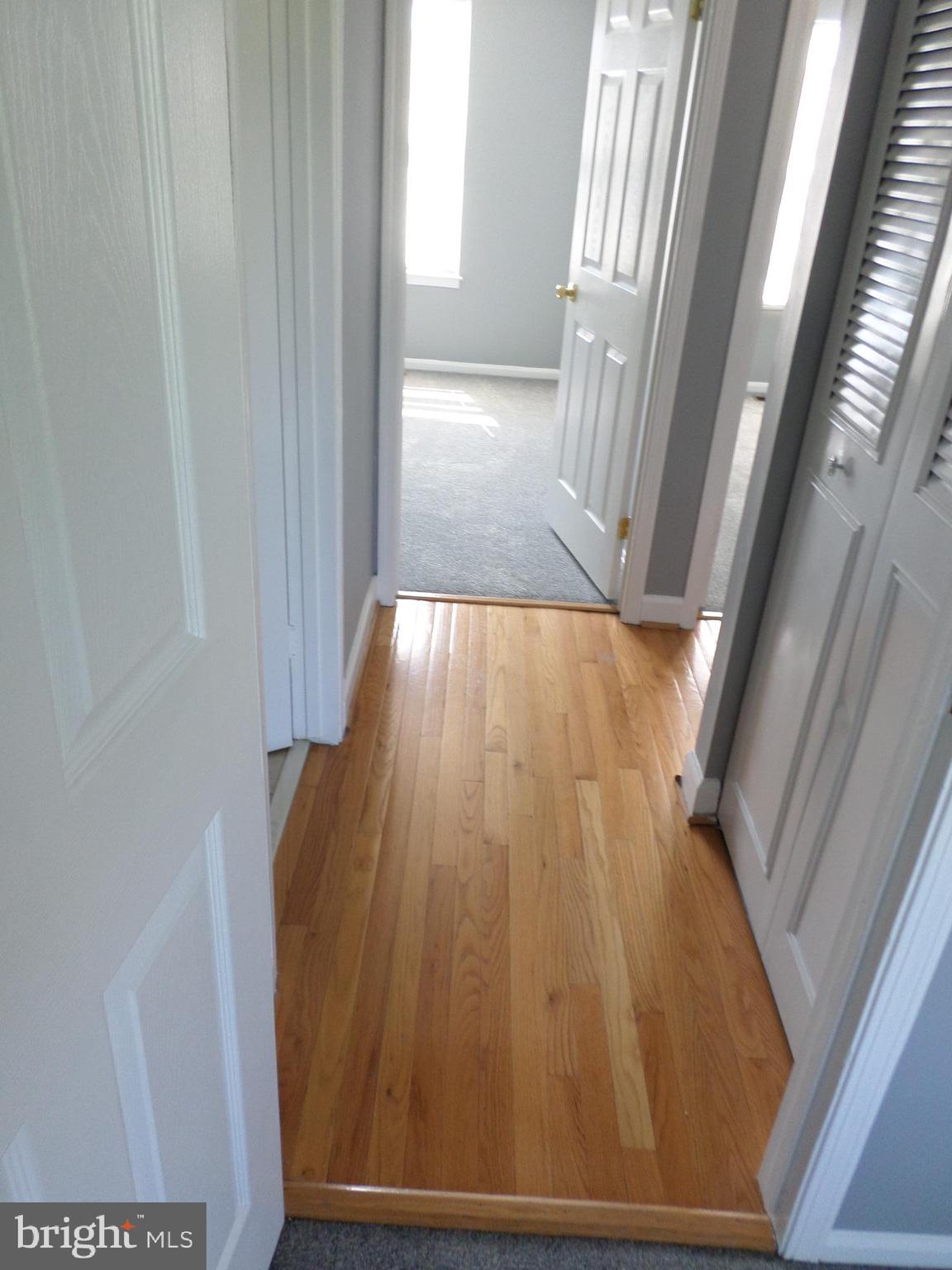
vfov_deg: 69.4
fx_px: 917
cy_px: 635
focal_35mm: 25
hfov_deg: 54.9
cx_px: 476
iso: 80
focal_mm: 4.5
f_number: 2.5
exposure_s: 1/30
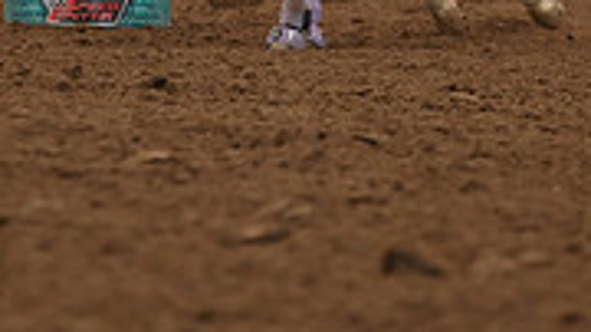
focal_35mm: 677
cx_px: 269
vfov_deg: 1.8
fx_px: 10603
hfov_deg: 3.2
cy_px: -199
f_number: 3.2
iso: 2000
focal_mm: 200
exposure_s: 1/250
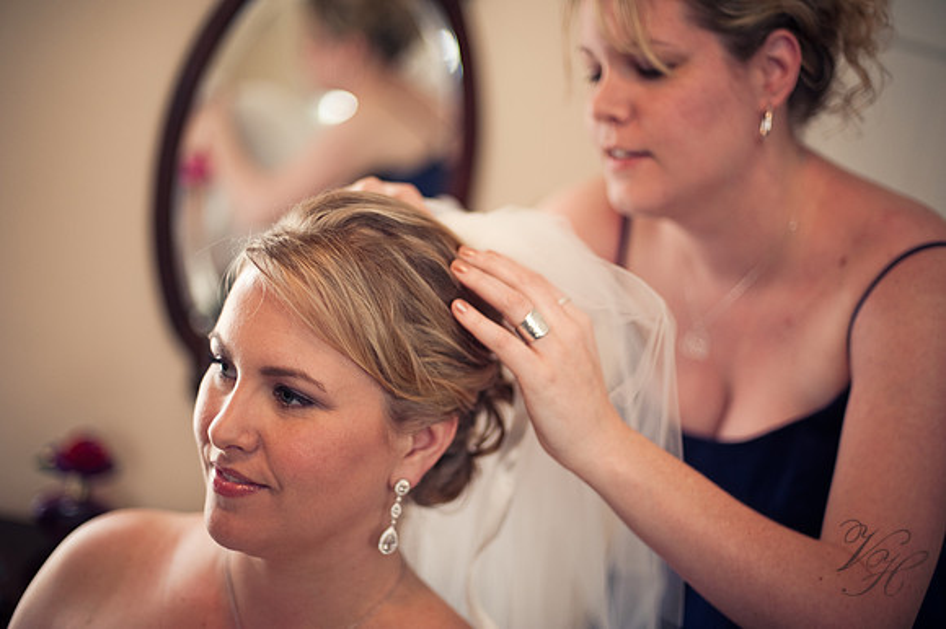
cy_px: 314
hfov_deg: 39.6
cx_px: 473
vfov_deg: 27.0
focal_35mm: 50
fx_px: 1313
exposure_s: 1/100
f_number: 1.4
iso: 400
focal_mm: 50
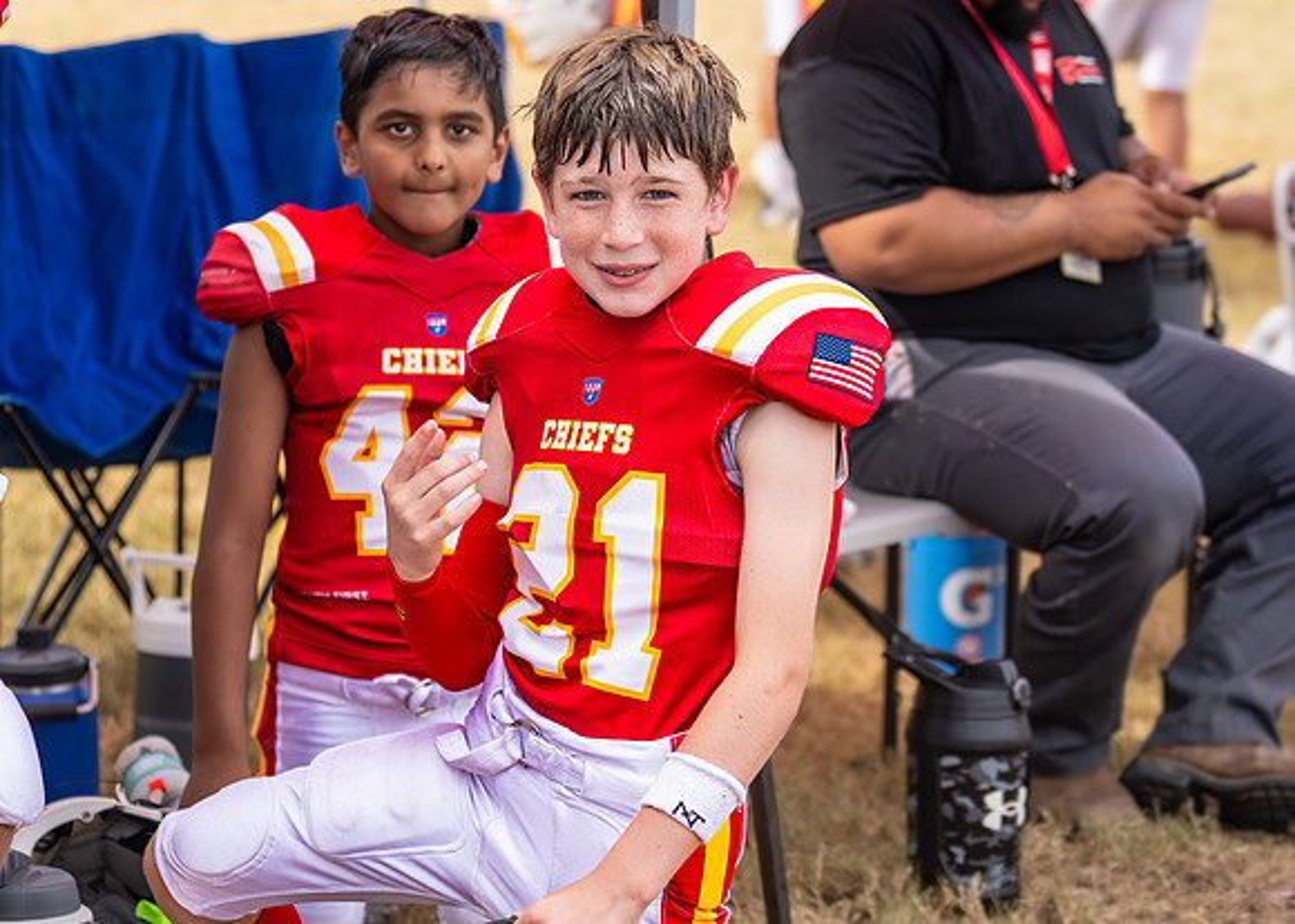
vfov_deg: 10.7
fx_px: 4917
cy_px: 465
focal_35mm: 134
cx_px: 571
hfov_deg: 15.0
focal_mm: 70
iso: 160
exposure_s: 1/1600
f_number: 2.8
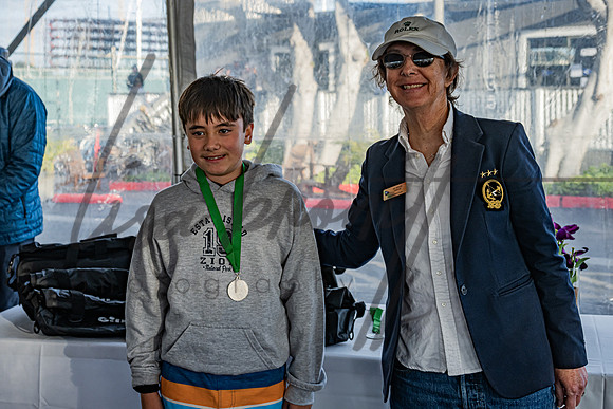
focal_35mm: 56
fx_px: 951
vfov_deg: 24.2
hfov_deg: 35.6
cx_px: 242
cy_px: 161
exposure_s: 1/250
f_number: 5.6
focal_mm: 45
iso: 200
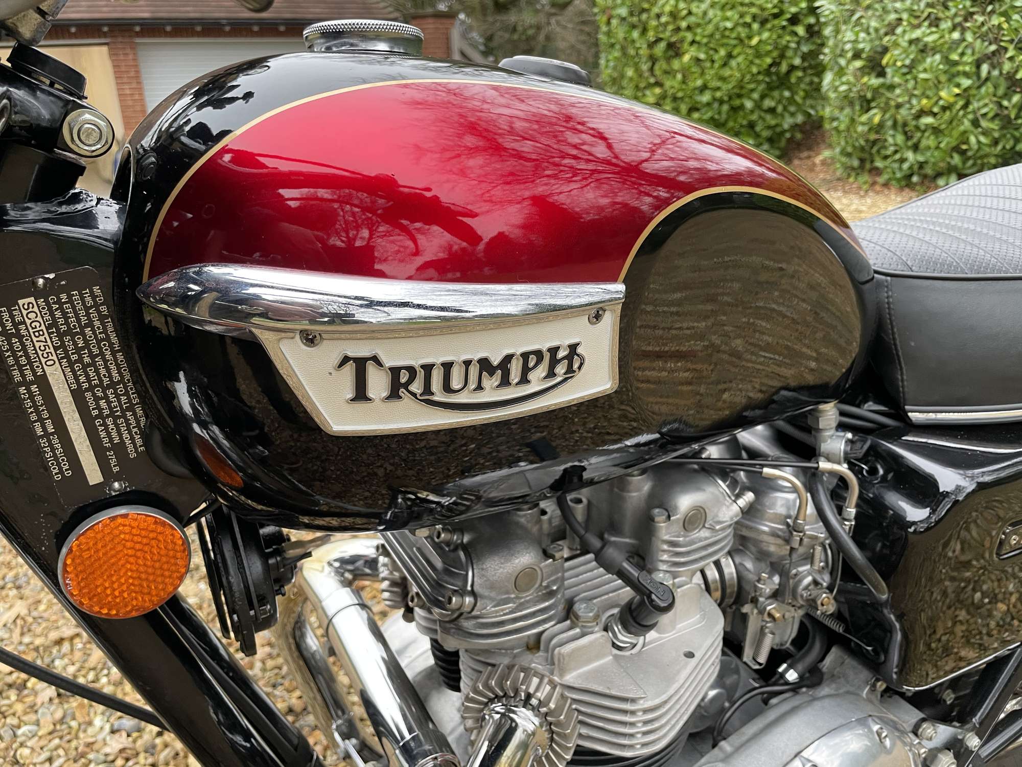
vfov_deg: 53.1
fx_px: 768
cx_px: 511
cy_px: 384
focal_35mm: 26
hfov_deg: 67.3
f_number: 1.6
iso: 125
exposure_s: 1/88
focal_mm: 4.2
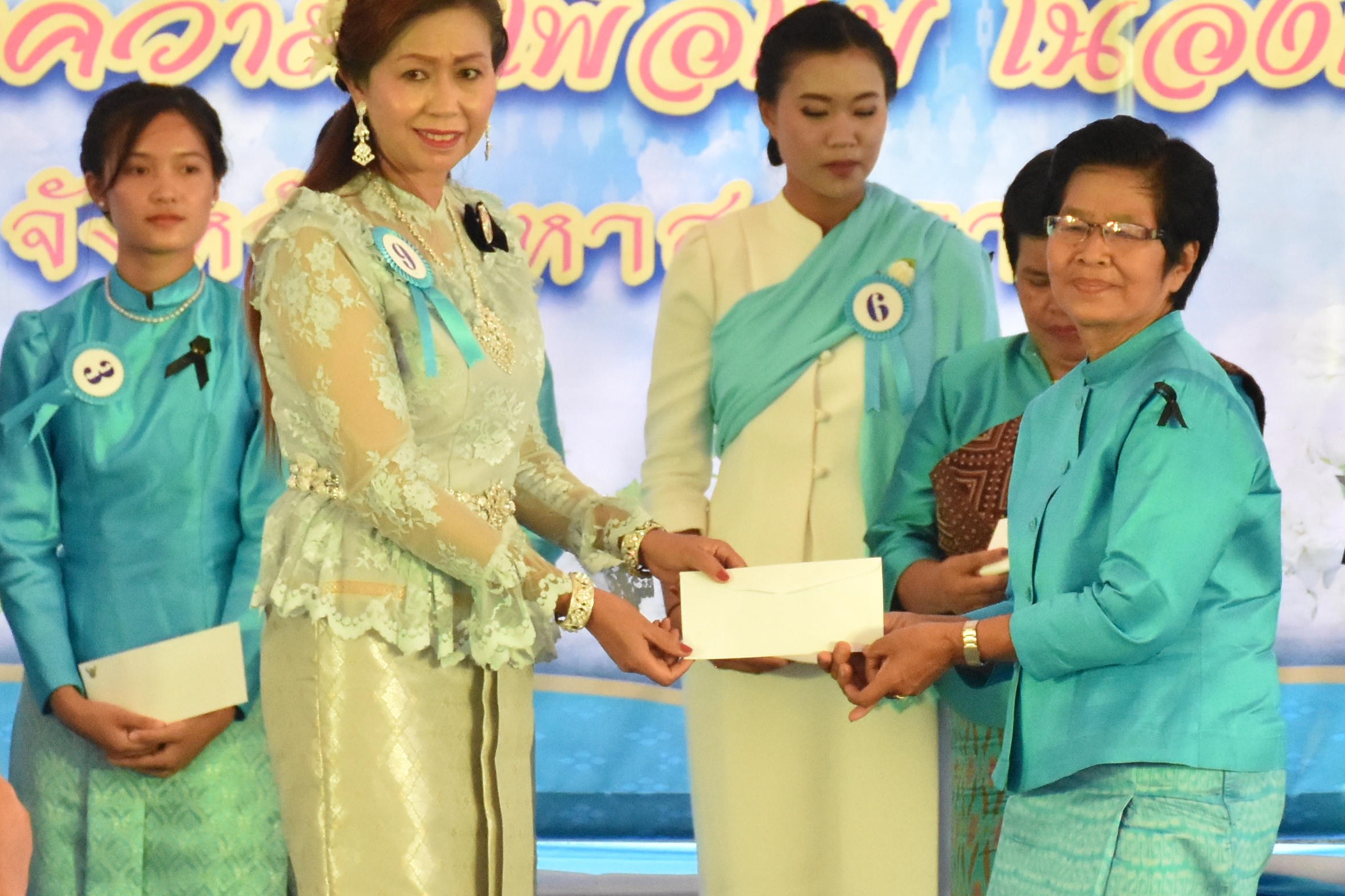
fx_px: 11505
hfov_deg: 6.7
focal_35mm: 308
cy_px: 642
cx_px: 831
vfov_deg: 4.5
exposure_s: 1/640
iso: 2000
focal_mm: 80
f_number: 5.3
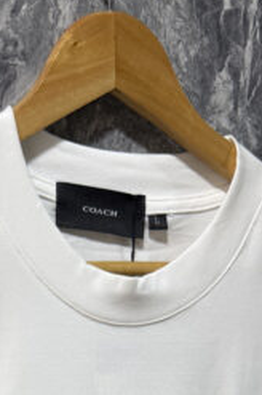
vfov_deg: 20.8
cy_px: 617
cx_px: 54
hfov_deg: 16.7
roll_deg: -1.5
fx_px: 887
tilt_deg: -15.9
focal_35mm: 81
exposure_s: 1/60
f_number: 1.78
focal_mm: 6.76
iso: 125
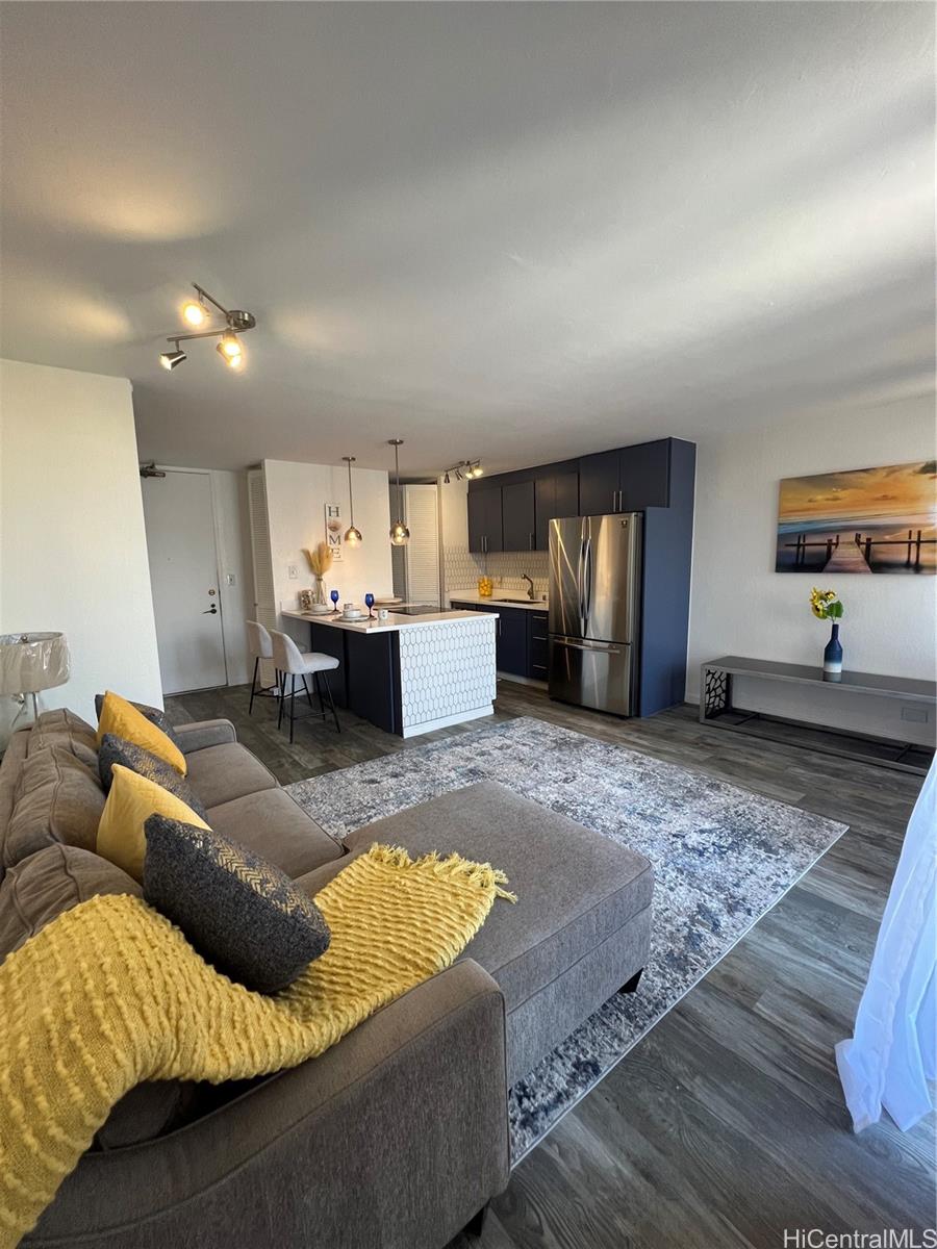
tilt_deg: -7.5
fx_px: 469
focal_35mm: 13
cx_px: 468
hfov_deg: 89.9
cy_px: 624
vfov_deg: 106.2
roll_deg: +1.1
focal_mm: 1.57
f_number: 1.8
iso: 160
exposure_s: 1/120
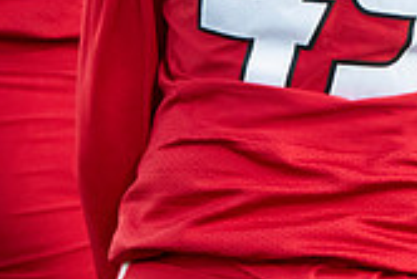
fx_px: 7686
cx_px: 487
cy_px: -165
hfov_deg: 3.1
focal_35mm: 663
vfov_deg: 2.1
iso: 8000
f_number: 9
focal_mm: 190
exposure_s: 1/320
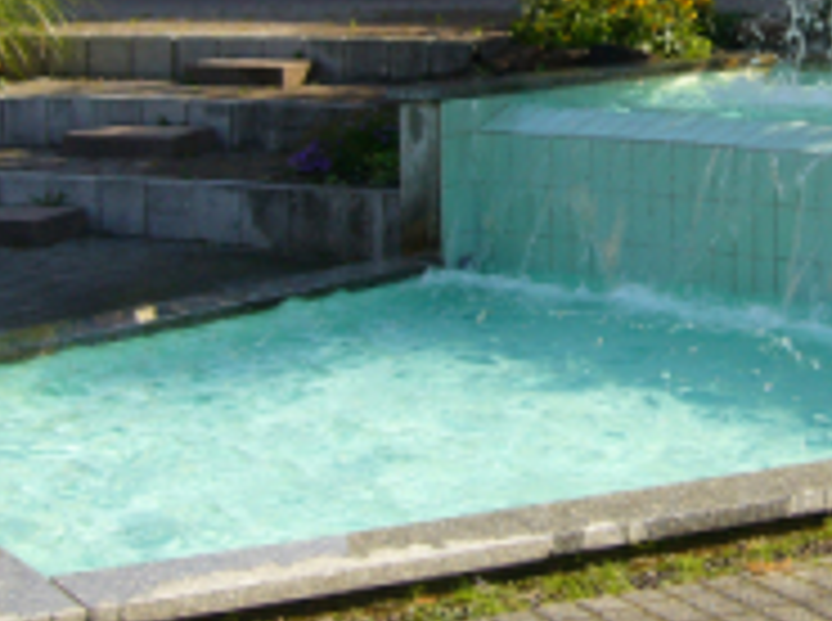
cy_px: -63
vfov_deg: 15.7
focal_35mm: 91
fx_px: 2183
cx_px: 684
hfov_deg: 21.3
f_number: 2.8
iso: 80
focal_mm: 5.8
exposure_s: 1/640
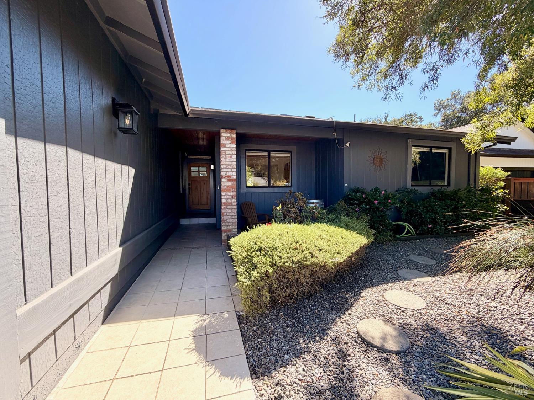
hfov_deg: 102.1
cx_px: 267
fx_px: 216
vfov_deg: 85.7
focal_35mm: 14
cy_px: 200
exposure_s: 1/579
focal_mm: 2.22
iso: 40
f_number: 2.2
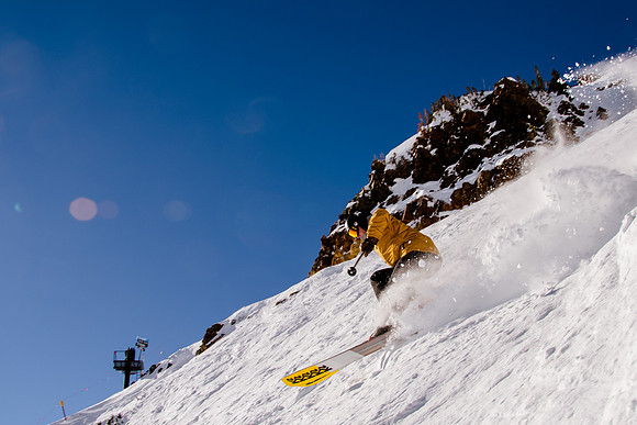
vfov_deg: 38.4
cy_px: 200
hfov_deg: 54.9
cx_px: 366
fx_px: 610
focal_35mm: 34
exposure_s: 1/500
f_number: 10
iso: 160
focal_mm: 18
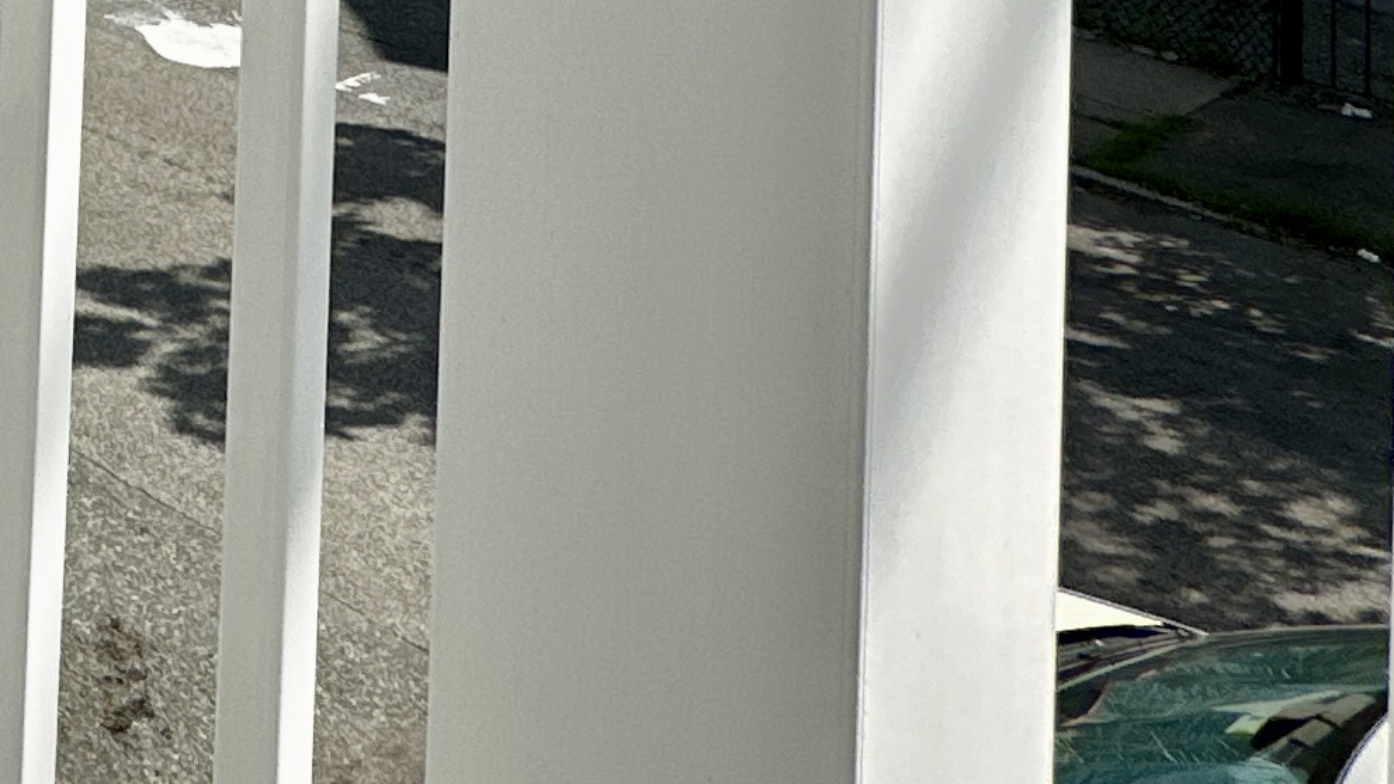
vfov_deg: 15.5
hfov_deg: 24.9
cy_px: -790
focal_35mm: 62
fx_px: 2292
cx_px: -755
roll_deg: +0.2
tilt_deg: +0.8
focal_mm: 2.22
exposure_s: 1/2506
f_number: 2.2
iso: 40
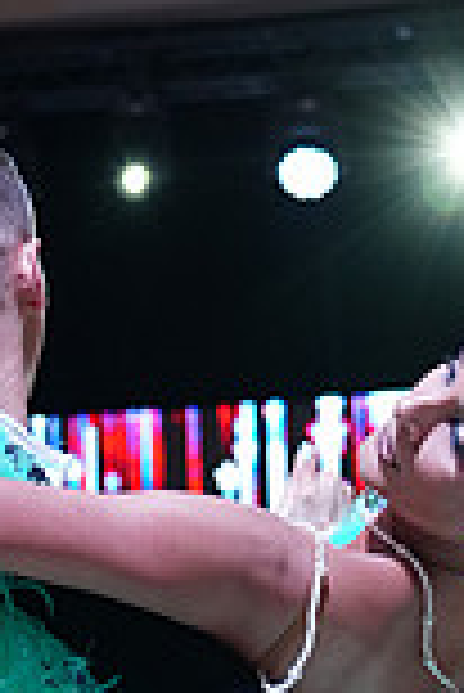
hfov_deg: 7.6
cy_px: 886
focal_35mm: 181
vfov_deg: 11.1
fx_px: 3491
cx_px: 205
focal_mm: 48
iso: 1250
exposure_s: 1/500
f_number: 4
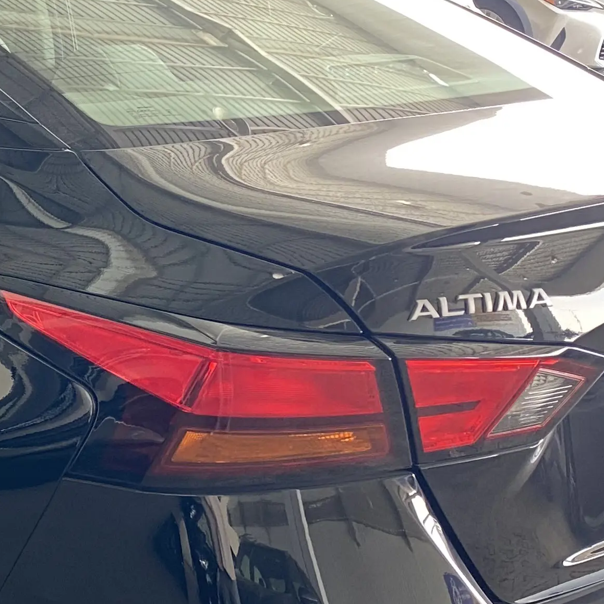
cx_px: -18
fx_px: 1579
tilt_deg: -12.8
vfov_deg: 21.6
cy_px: 264
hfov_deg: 20.8
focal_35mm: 80
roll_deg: -0.3
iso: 125
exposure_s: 1/82
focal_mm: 4.25
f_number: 1.8
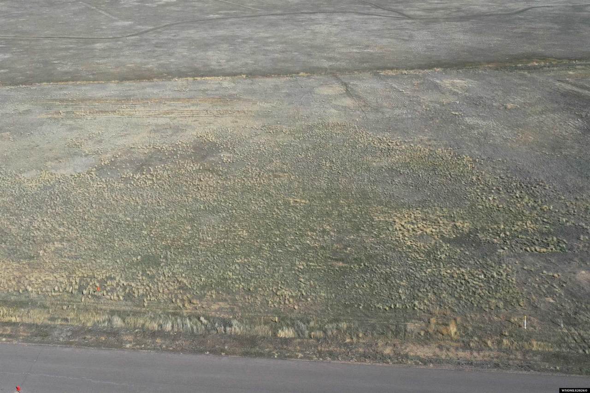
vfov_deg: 46.4
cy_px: 196
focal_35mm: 28
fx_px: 459
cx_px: 295
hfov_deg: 65.5
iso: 800
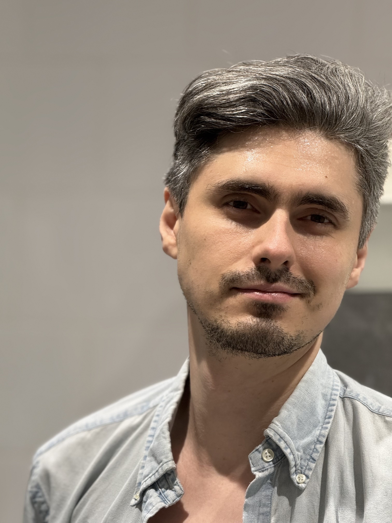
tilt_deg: -0.7
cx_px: 196
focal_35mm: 120
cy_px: 262
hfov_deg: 12.3
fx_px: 1812
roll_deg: -2.1
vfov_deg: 16.4
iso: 160
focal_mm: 15.66
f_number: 2.8
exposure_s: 1/50
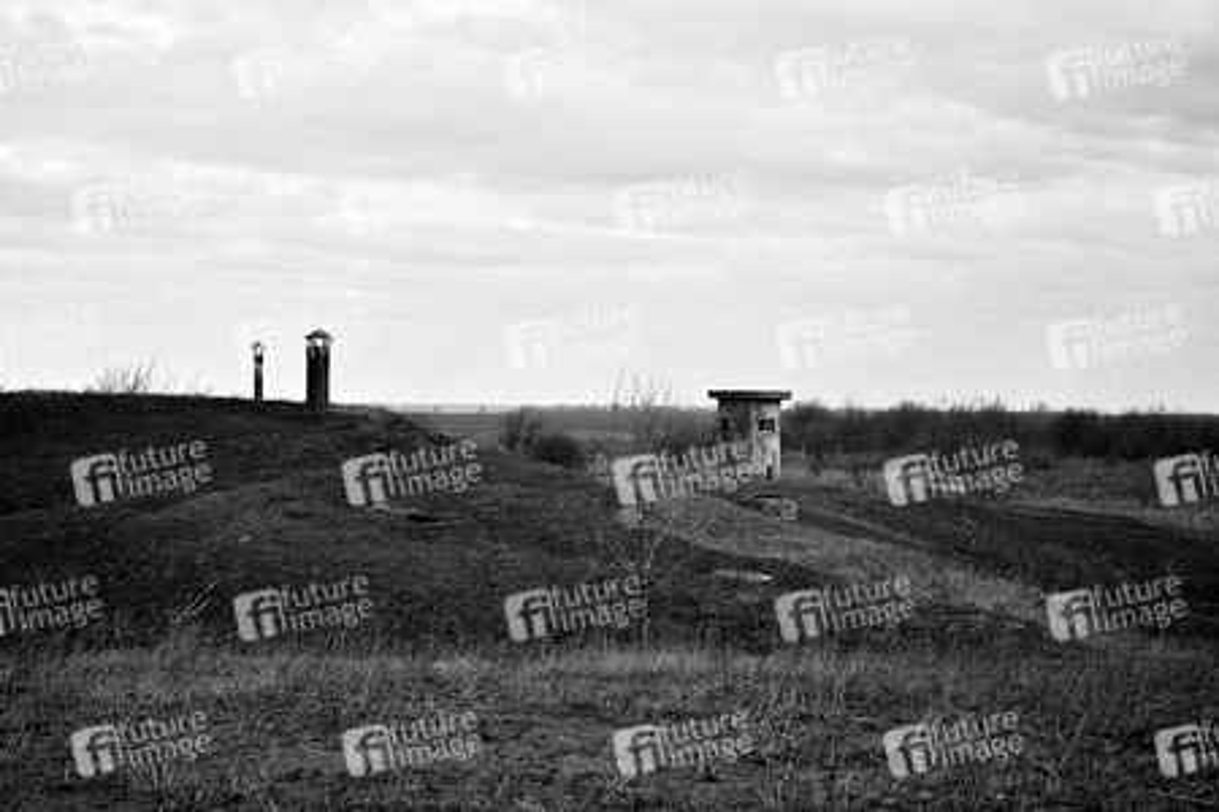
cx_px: 610
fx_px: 2539
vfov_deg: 18.2
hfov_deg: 27.0
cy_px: 406
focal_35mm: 75
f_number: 8
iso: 1800
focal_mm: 50
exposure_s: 1/4000
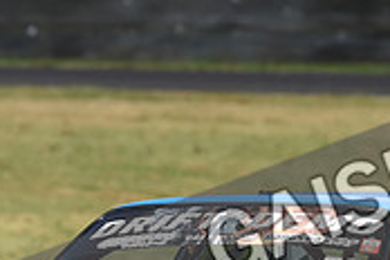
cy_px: 239
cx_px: 421
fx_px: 14451
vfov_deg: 1.0
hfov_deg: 1.5
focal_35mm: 1334
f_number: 8
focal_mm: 400
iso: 1400
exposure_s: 1/1000
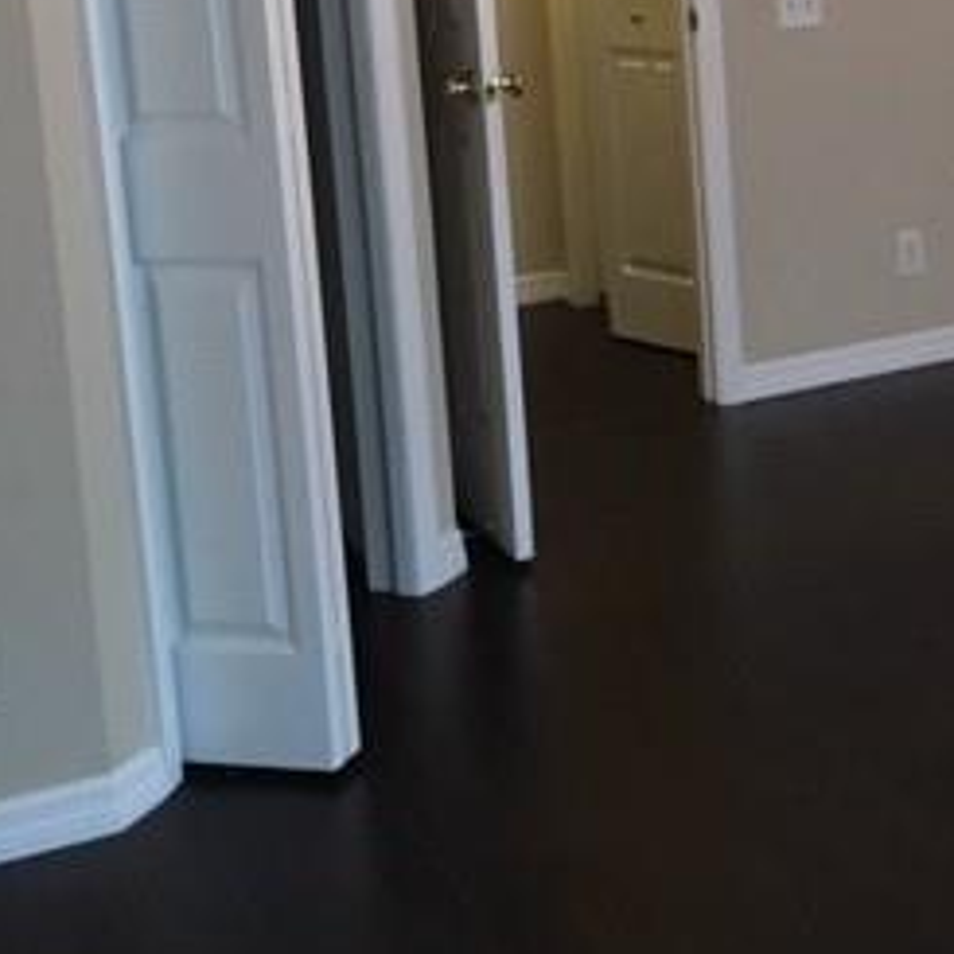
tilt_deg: -7.3
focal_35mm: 67
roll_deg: +2.8
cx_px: 911
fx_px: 2089
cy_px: 62
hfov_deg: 24.7
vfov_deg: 24.8
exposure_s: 1/30
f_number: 2.2
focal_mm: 4.15
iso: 200
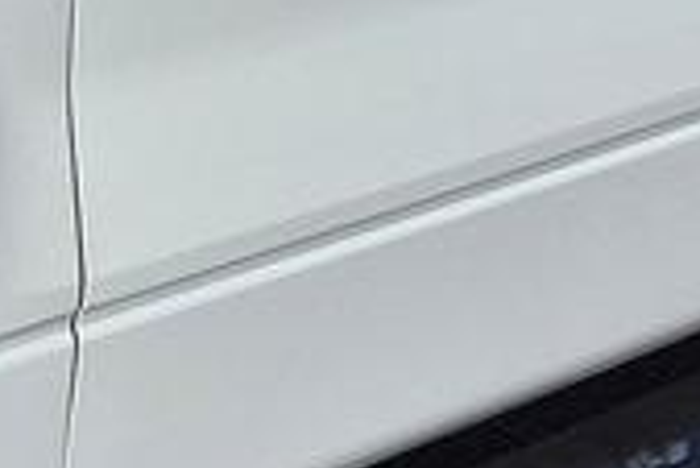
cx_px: -518
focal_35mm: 181
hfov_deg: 10.7
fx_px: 3522
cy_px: 50
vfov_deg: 7.6
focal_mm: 5.4
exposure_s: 1/7696
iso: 64
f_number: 1.8
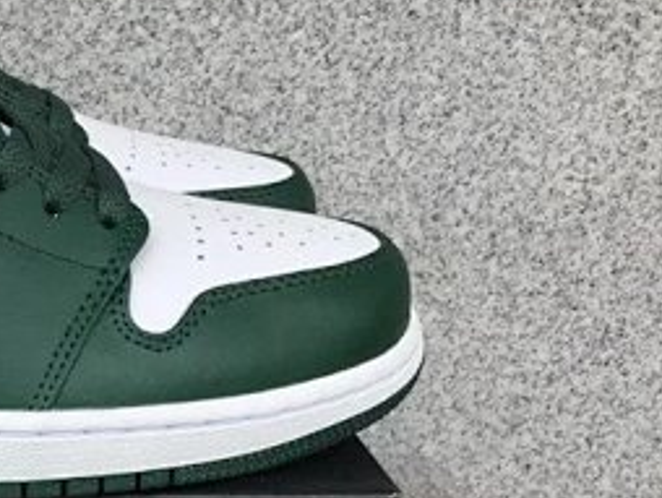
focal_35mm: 78
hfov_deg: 22.7
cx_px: -167
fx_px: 1493
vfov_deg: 18.8
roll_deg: -1.6
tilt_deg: -19.9
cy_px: 378
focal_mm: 3.3
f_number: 2.4
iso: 25
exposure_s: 1/285
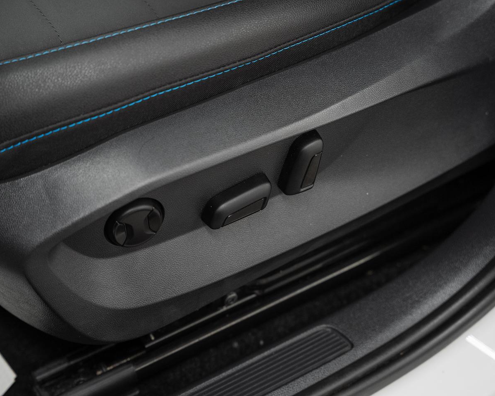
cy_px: 198
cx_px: 242
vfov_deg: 19.4
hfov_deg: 24.1
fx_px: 1158
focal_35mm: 79
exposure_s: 1/50
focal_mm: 70
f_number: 3.5
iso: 1000
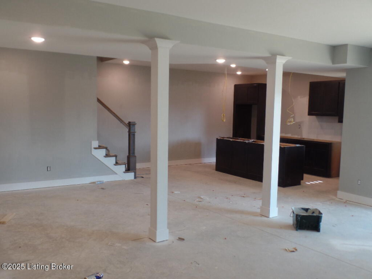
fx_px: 376
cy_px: 140
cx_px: 186
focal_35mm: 35
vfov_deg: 40.7
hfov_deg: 52.6
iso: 100
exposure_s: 1/30
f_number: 3
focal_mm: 6.2
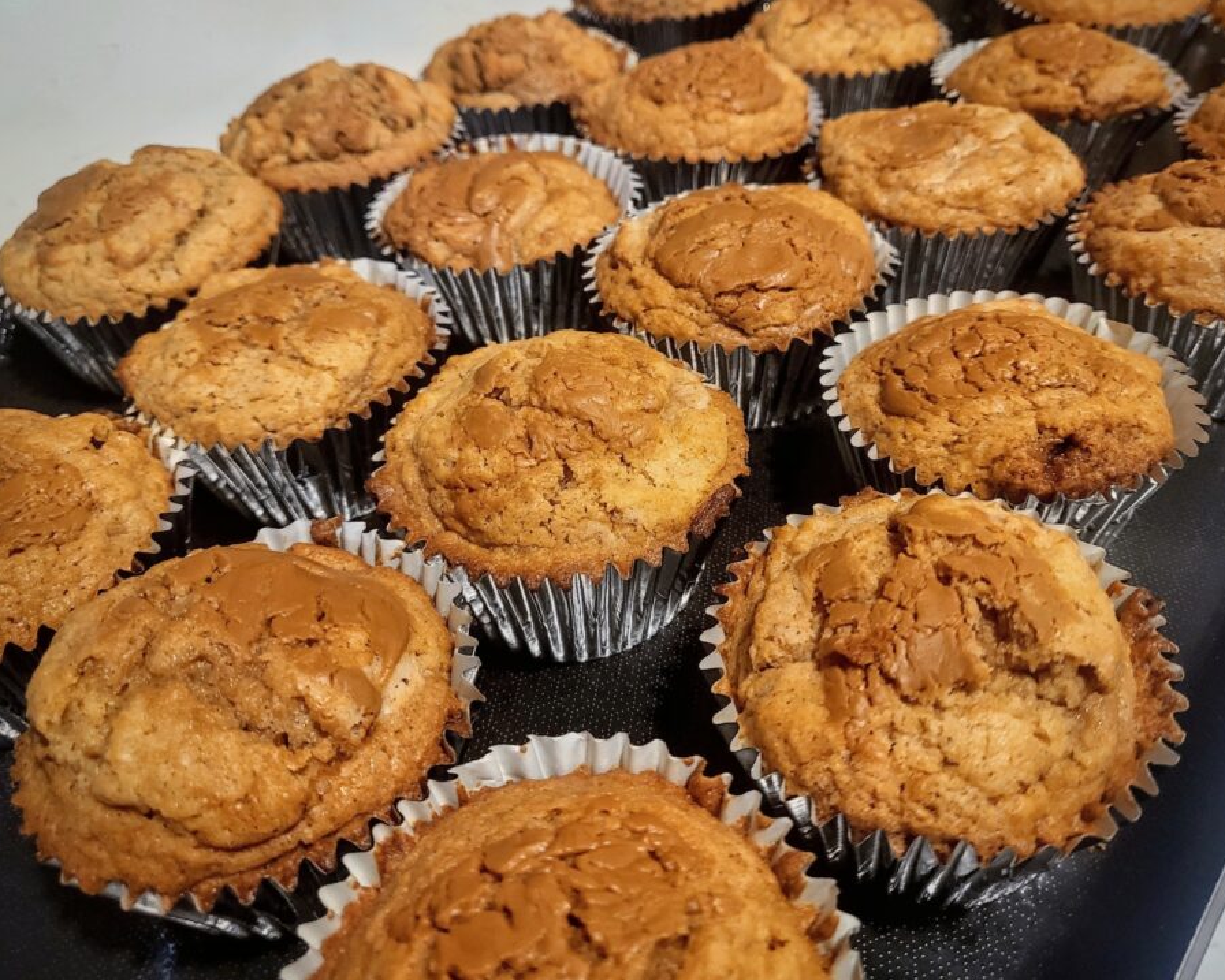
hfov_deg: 60.4
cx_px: 611
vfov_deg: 49.9
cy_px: 458
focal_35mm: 29
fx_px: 1052
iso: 400
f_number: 1.8
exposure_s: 1/40
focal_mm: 4.25
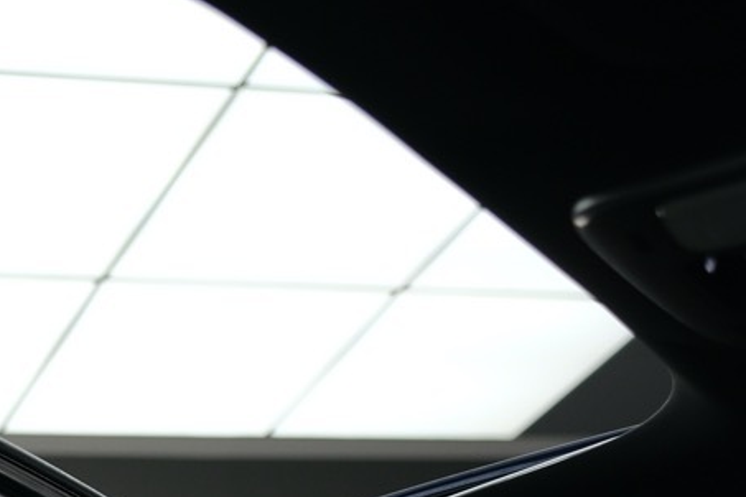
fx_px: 2051
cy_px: 511
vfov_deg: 13.6
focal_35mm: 99
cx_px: -254
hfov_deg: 18.9
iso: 500
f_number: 2.2
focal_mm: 23
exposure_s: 1/160
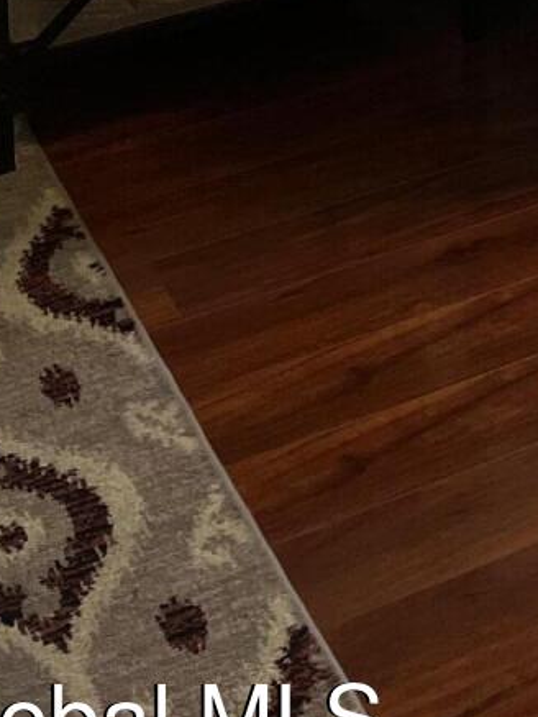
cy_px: -771
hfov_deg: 11.1
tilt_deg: -6.9
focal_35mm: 119
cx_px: 1127
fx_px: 2465
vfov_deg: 13.7
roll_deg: -0.3
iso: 80
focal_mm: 5.7
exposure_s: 1/60
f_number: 1.5
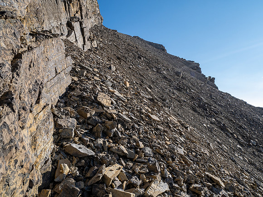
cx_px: 132
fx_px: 182
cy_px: 98
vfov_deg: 56.8
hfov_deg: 71.6
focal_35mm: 24
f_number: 8
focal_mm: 12
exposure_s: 1/400
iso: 200
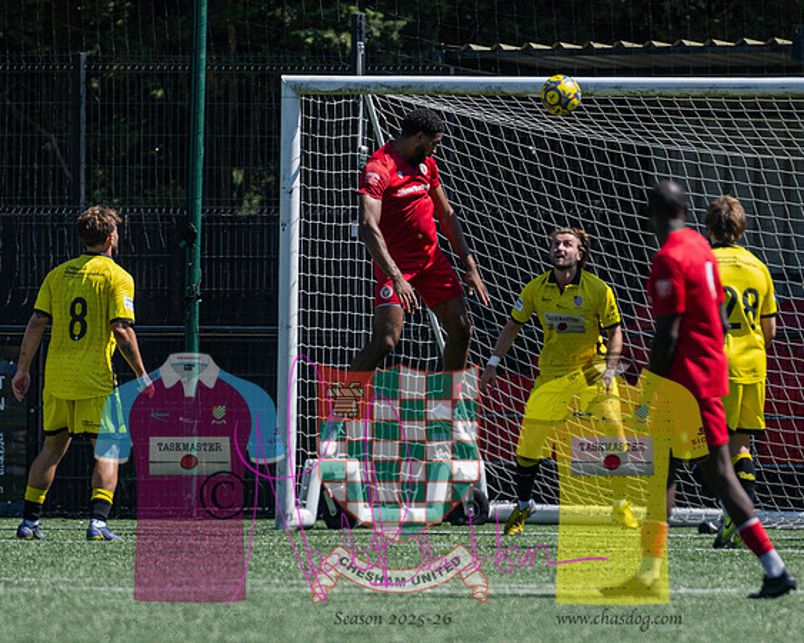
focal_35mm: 651
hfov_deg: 3.0
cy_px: 234
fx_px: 15482
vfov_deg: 2.4
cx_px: 420
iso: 320
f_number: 4
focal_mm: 300
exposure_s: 1/3200
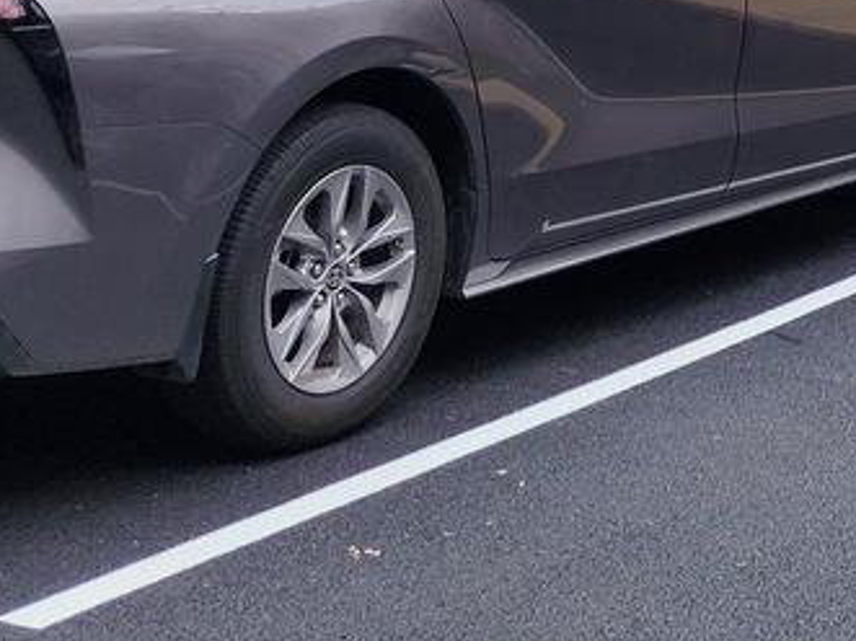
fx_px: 2472
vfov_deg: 13.3
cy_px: -501
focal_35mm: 100
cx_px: 1068
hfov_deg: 18.5
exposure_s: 1/603
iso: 12
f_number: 1.8
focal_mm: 6.4
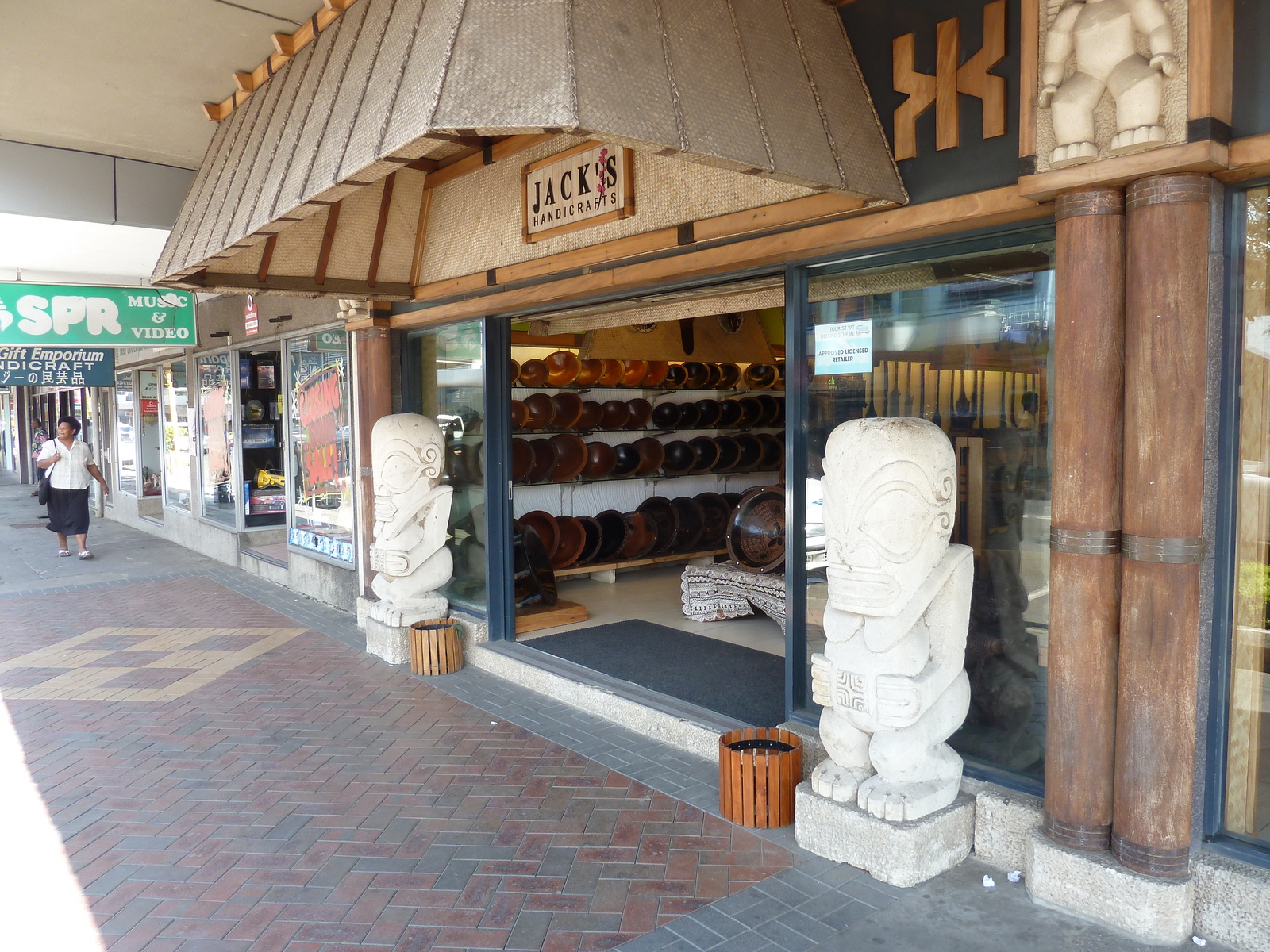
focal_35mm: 25
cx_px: 635
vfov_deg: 54.9
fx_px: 917
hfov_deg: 69.4
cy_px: 476
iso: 80
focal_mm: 4.1
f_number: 3.3
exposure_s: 1/60
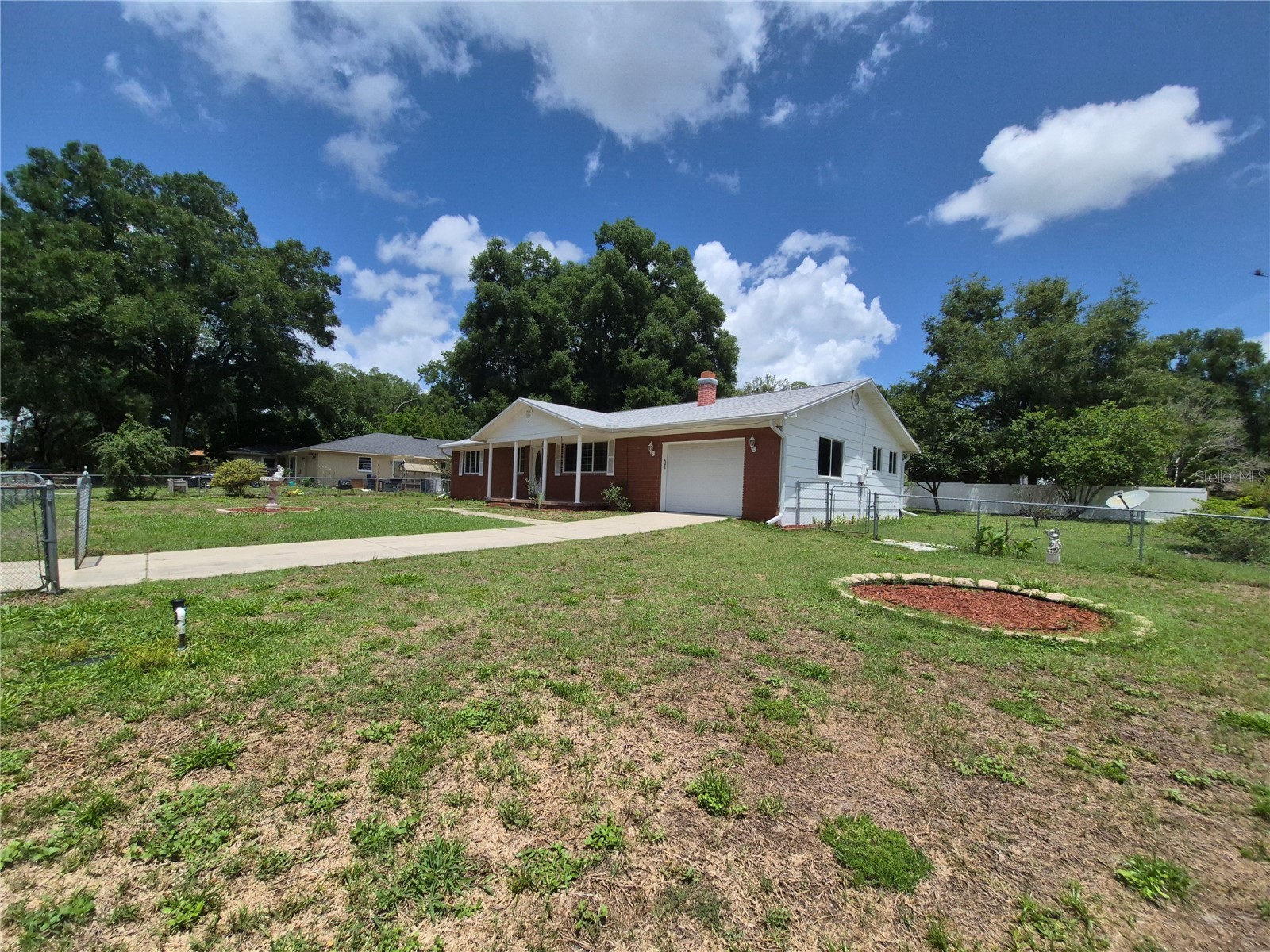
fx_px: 477
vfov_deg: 89.9
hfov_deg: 106.2
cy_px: 476
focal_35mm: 13
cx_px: 635
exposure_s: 1/2712
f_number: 2.2
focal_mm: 1.74
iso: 40
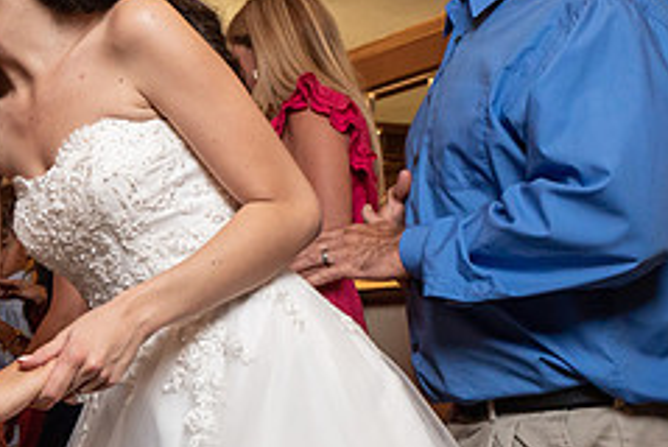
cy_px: 214
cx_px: -59
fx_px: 1170
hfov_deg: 29.0
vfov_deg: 21.6
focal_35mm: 63
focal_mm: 26
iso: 2000
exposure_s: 1/200
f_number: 5.6
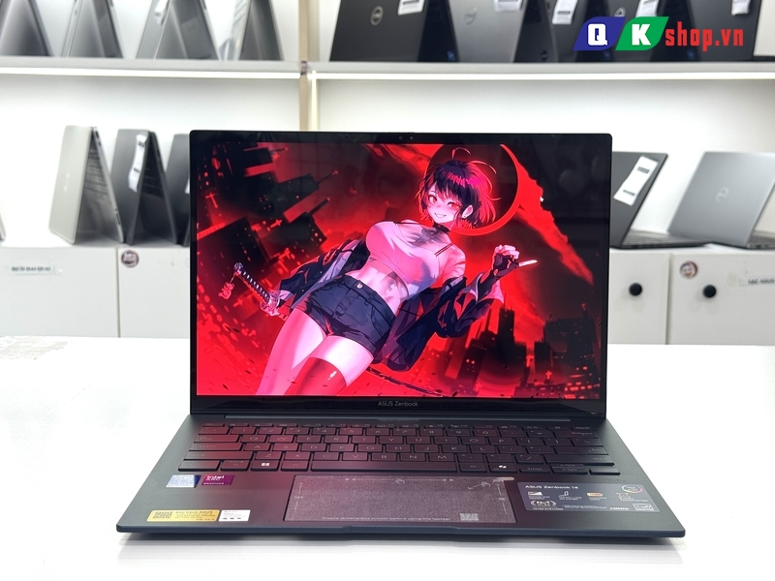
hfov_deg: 39.7
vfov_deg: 30.3
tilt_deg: -9.0
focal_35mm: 48
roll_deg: +0.4
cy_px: 290
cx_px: 388
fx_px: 1075
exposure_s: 1/100
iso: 64
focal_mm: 6.76
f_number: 1.78
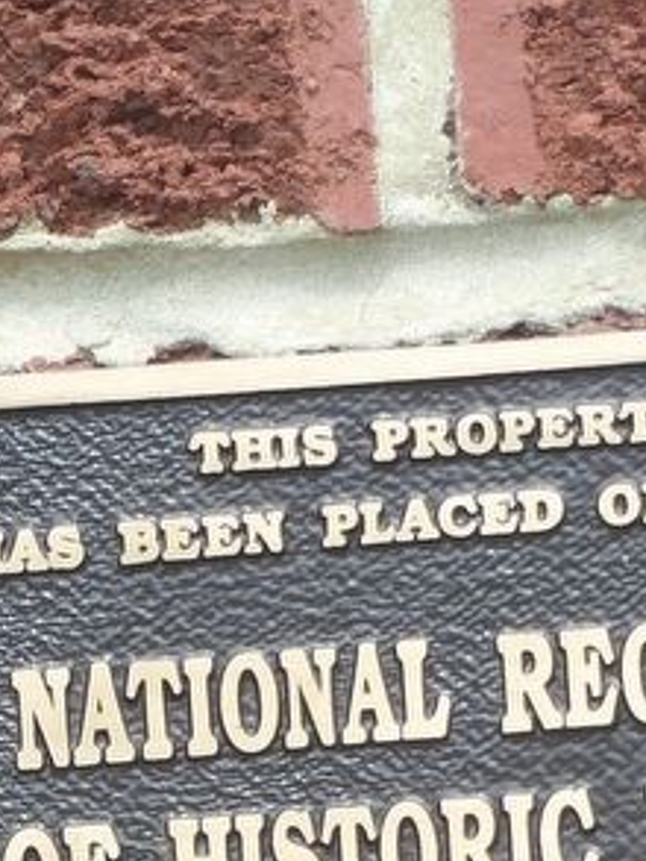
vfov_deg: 0.8
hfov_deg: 0.6
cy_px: 932
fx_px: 65667
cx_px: 482
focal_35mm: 2641
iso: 100
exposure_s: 1/148
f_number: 5.3
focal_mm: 173.5
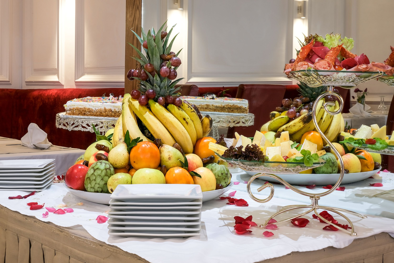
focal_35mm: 53
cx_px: 197
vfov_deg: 25.5
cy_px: 132
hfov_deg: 37.5
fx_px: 580
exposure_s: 1/2
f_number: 9
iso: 200
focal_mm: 35.3
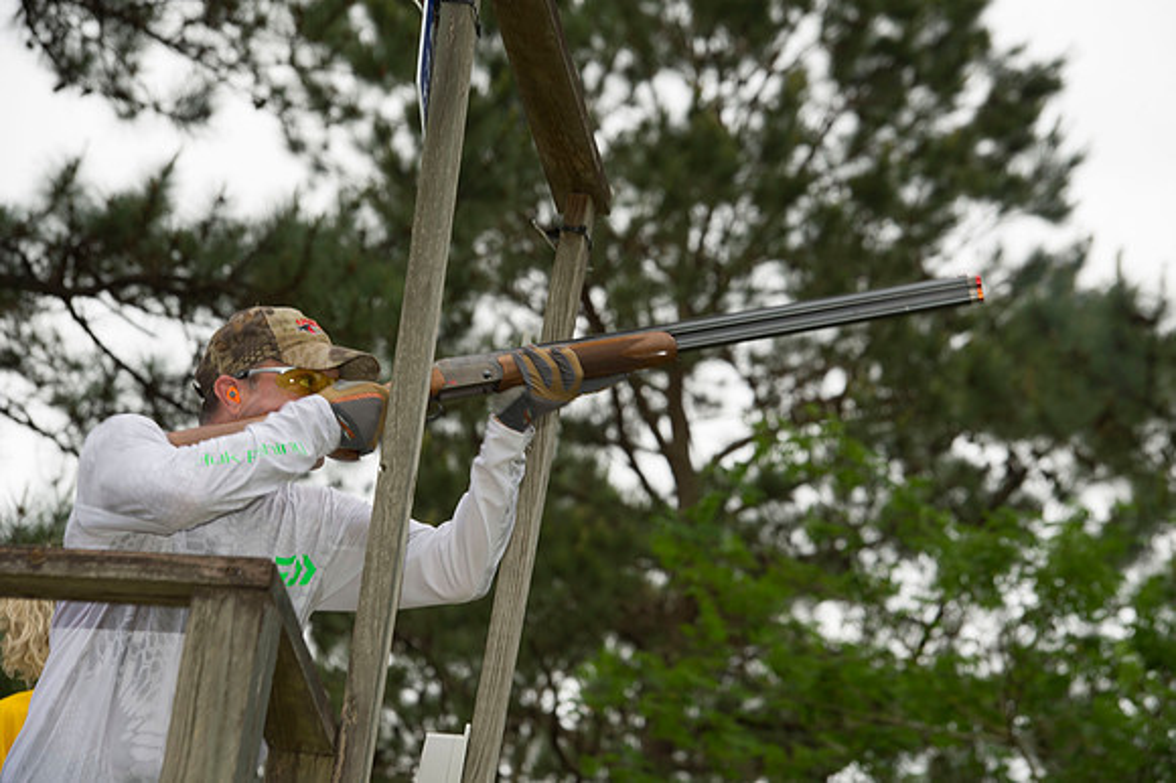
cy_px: 392
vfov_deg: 9.5
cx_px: 588
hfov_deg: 14.2
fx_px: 4734
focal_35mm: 145
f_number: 7.1
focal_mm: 145
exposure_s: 1/200
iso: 200
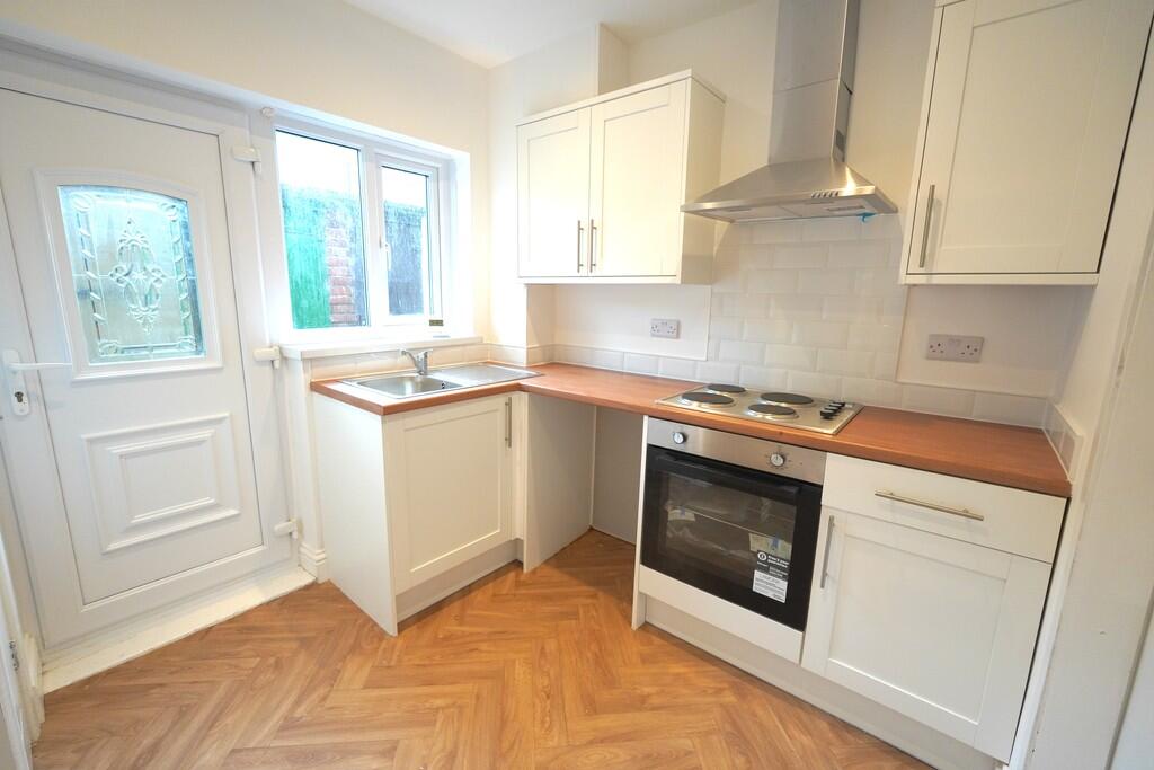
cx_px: 577
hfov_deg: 100.4
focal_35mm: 15
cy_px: 385
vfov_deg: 77.3
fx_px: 481
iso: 640
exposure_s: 1/160
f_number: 4
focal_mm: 10
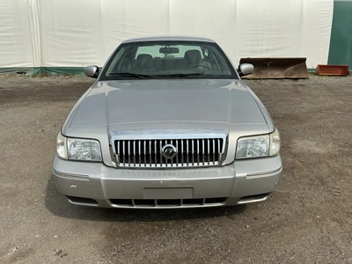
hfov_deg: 63.4
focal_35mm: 28
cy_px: 132
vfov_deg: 49.7
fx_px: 285
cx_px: 176
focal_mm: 3
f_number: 1.8
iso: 25
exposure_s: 1/2959
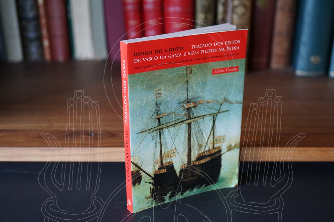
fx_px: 464
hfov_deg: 39.6
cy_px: 111
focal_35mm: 50
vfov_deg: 27.0
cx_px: 167
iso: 1600
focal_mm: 50
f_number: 3.2
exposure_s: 1/160
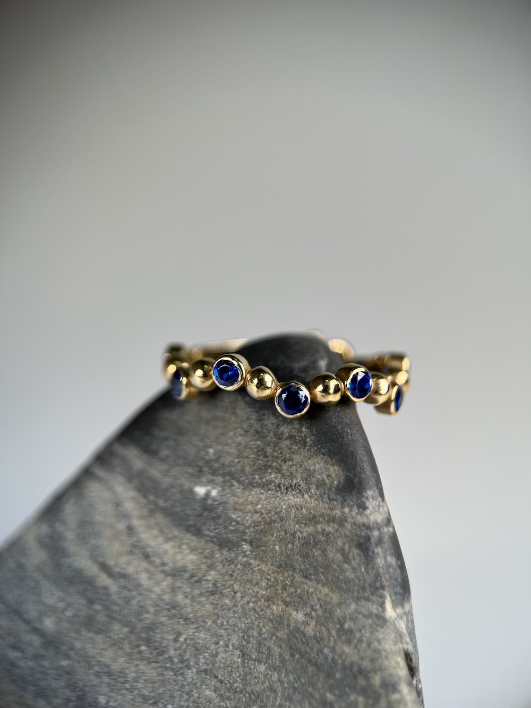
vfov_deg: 67.3
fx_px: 532
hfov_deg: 53.1
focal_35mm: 26
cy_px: 354
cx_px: 266
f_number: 1.6
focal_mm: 5.1
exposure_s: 1/129
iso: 32
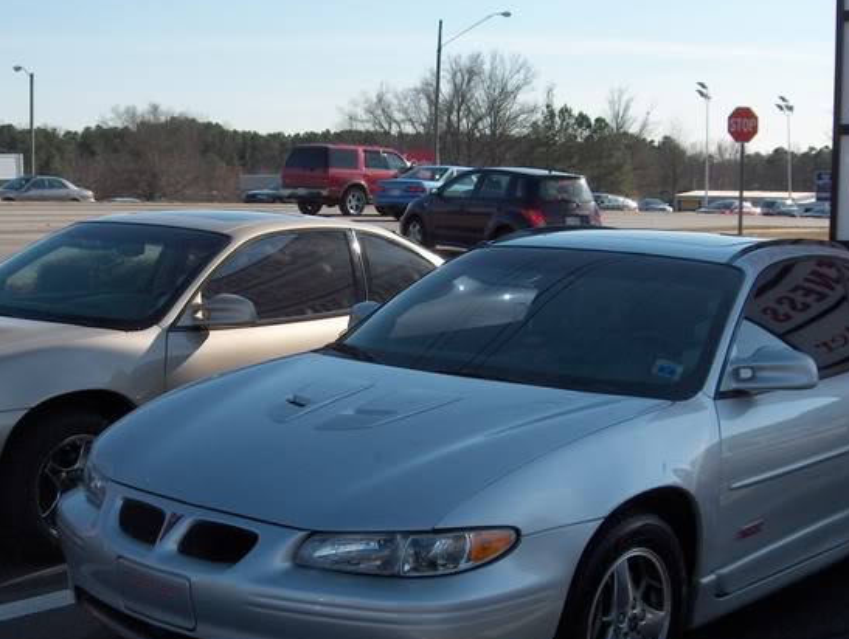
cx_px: 310
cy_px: 385
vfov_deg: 25.7
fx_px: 1400
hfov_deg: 33.5
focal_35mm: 57
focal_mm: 8
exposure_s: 1/704
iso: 100
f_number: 4.8
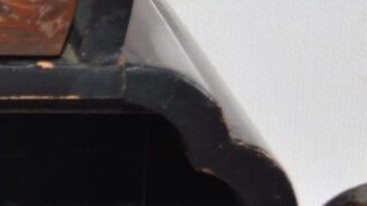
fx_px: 2928
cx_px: -381
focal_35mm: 301
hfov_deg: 6.9
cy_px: 346
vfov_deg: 4.0
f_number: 5
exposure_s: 1/60
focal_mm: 38
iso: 100
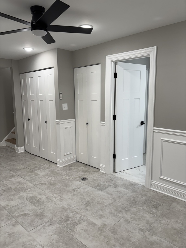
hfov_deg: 53.1
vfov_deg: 67.3
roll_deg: +0.8
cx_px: 93
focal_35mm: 26
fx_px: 186
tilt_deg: -8.9
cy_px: 124
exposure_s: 1/120
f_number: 1.6
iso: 64
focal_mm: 5.96
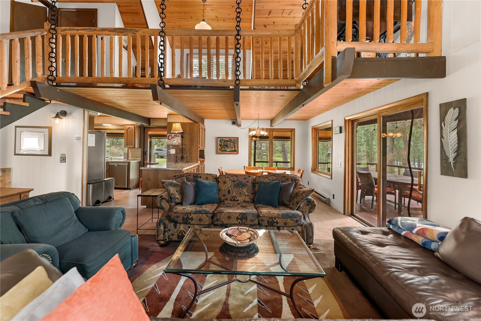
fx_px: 187
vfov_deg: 81.3
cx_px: 240
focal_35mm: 14
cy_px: 160
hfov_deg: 104.2
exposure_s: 1/15
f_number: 2.8
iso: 400
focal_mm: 14
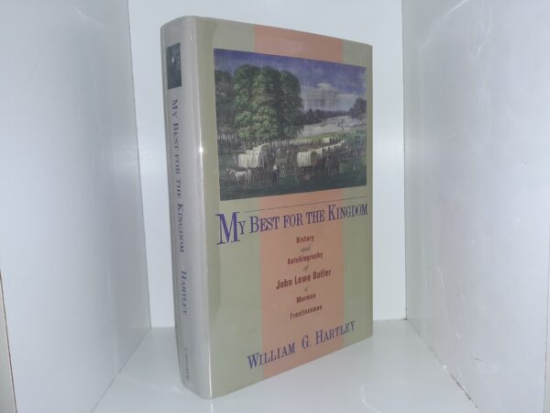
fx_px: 445
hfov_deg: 63.4
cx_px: 275
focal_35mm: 28
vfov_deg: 49.7
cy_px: 206
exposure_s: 1/120
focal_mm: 3.7
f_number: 1.7
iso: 40
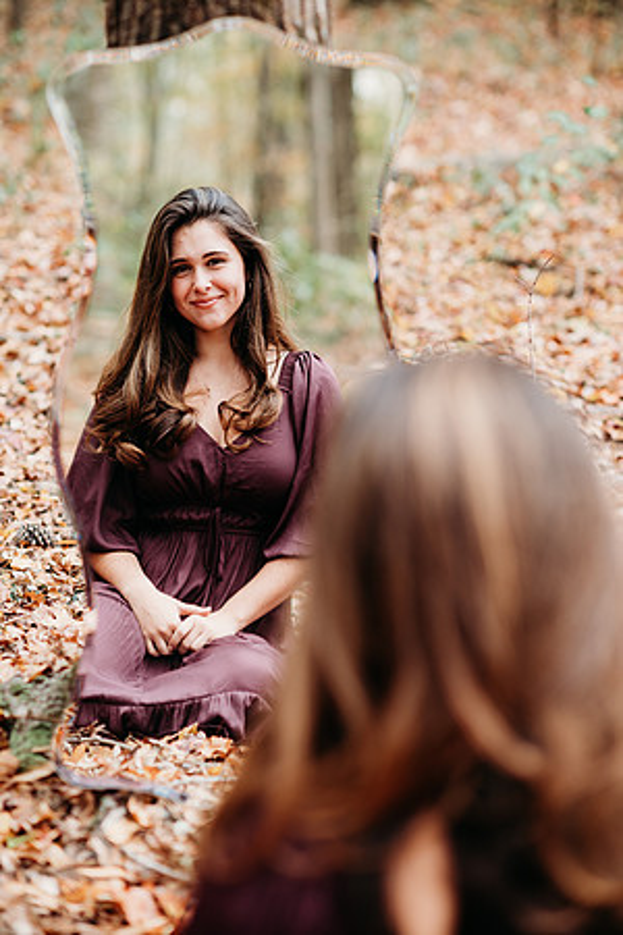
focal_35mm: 85
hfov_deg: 16.1
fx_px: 2206
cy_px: 468
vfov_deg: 23.9
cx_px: 312
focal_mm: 85
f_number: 2.2
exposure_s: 1/320
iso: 400
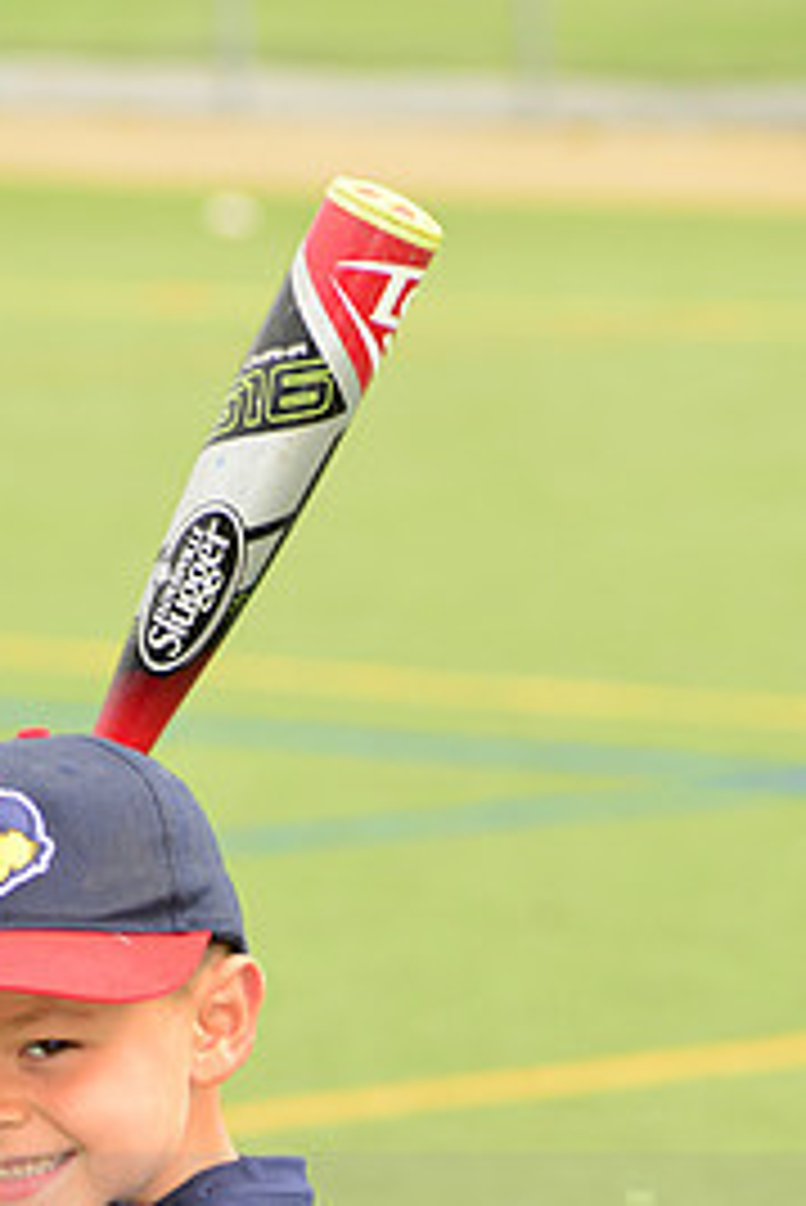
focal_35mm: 346
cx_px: 200
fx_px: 11604
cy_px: 1215
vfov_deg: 5.9
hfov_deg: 4.0
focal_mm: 160
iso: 250
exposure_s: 1/200
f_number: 8
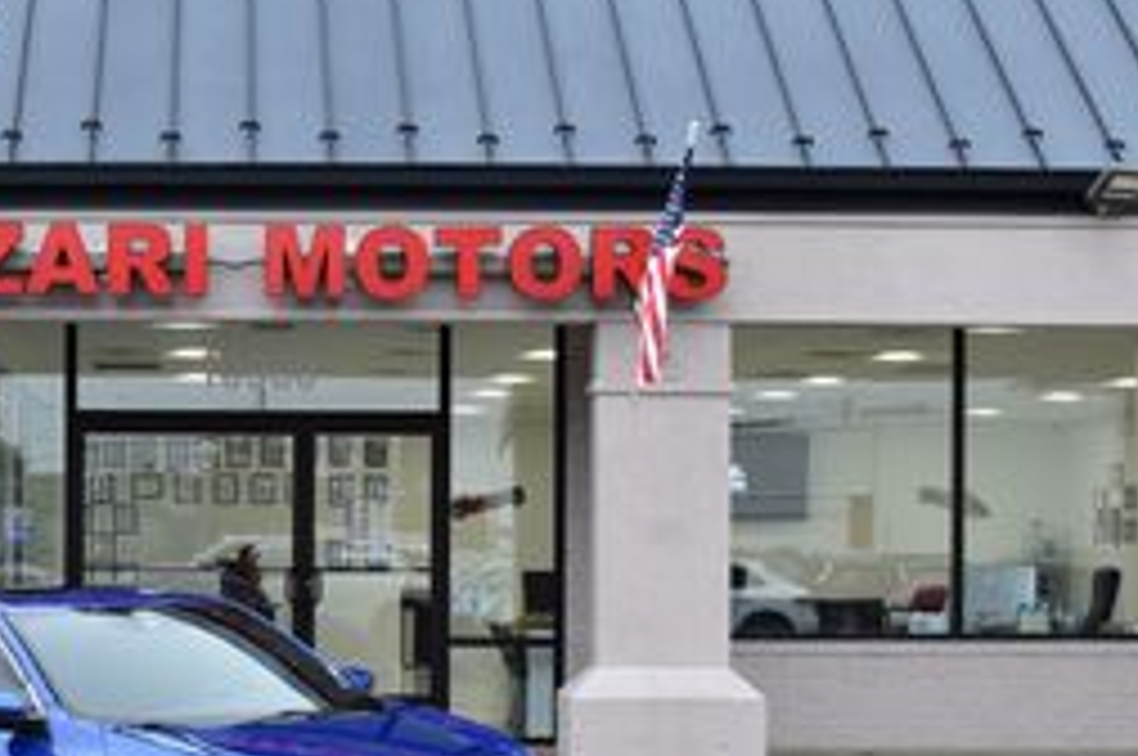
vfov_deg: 19.6
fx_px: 2172
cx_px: 261
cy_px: 567
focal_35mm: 69
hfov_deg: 28.8
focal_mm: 29
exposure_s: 1/60
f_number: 8
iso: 400
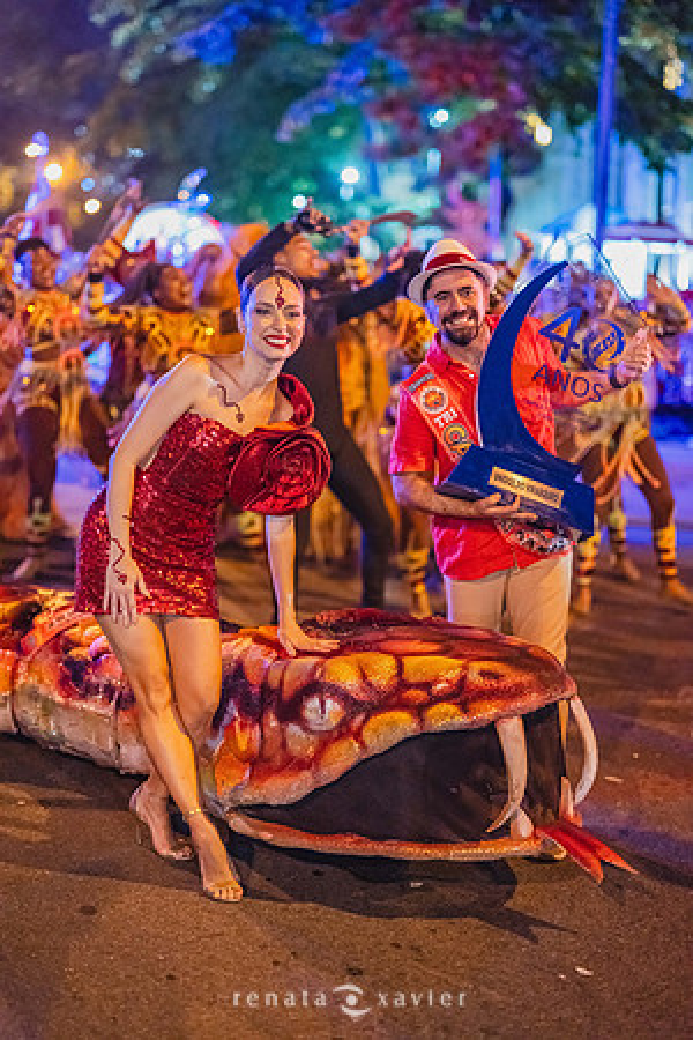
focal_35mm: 50
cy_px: 520
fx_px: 1444
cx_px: 346
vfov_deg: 39.6
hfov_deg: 27.0
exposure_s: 1/200
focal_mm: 50
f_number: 1.2
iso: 6400
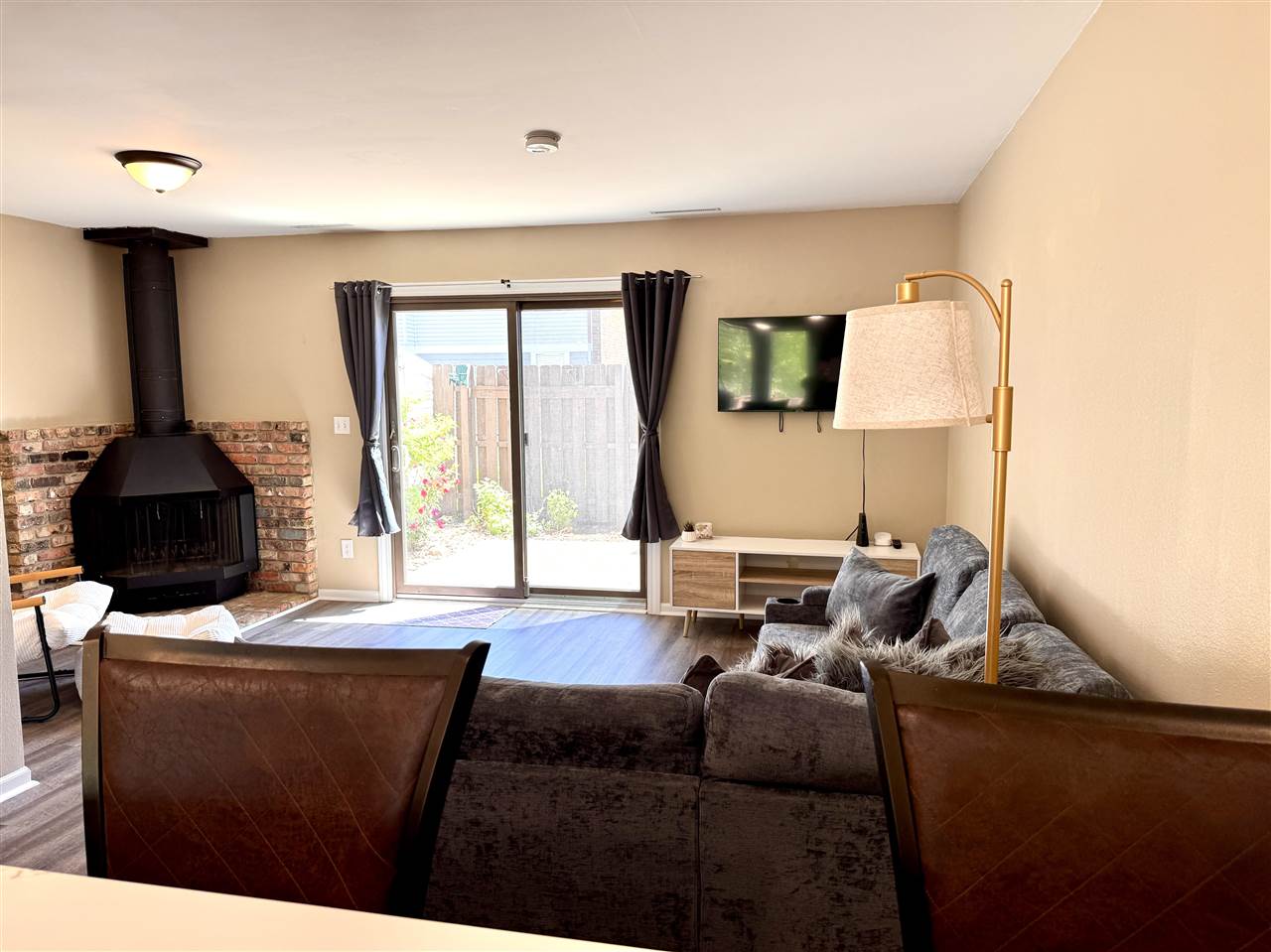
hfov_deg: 71.6
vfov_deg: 56.8
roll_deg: +0.4
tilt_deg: -6.3
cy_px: 476
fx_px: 881
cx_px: 636
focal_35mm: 24
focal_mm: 6.76
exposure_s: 1/120
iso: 80
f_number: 1.78
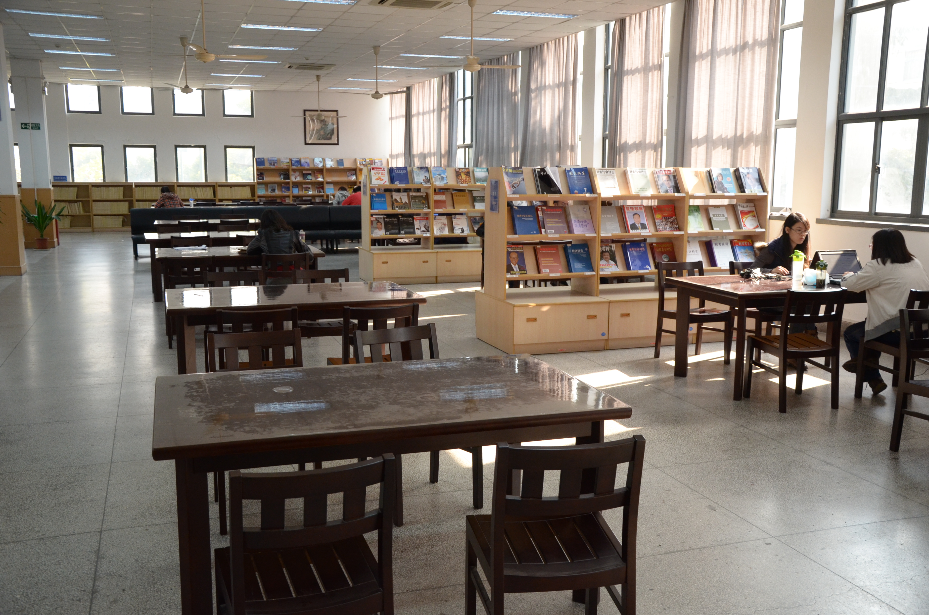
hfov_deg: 53.2
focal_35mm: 36
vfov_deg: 36.7
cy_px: 308
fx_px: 927
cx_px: 464
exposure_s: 1/100
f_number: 4.5
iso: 1000
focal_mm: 24
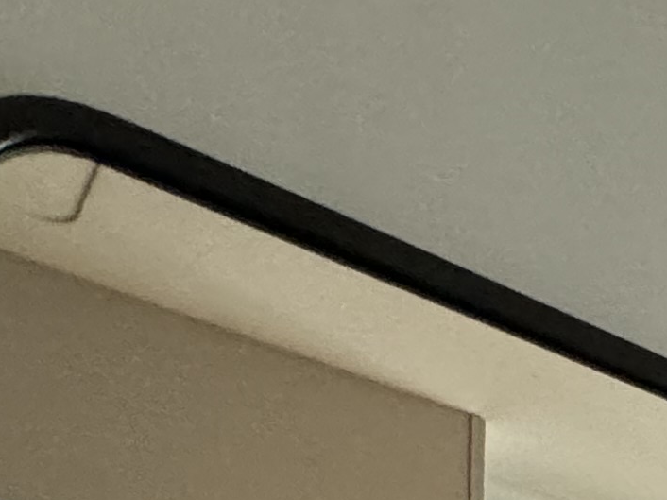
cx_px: 929
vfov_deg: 11.9
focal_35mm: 80
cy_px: 1412
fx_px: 1541
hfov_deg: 21.4
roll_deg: -1.5
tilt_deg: -5.9
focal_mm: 2.22
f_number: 2.2
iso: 500
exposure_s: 1/60
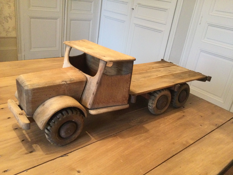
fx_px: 209
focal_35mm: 31
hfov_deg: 58.4
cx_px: 116
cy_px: 88
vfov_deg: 45.4
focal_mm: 3.3
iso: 320
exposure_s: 1/17
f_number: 2.4
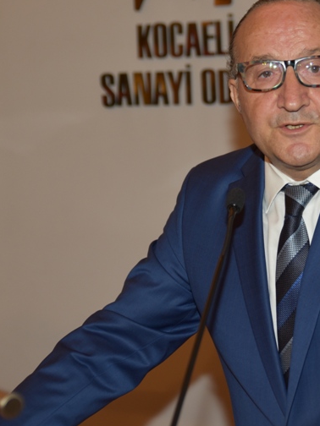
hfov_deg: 16.1
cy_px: 172
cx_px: 323
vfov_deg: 21.7
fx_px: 1109
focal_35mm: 90
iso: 640
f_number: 2.8
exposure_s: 1/60
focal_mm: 46
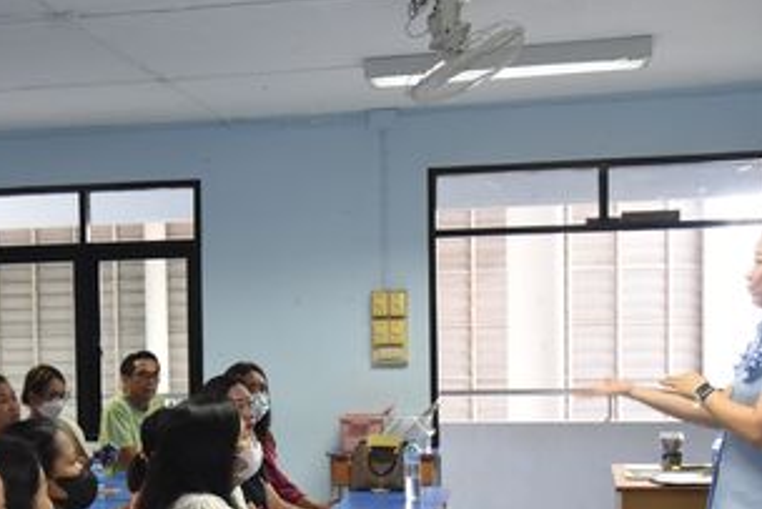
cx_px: 160
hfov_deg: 28.6
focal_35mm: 69
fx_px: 1461
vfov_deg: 19.6
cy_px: 371
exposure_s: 1/40
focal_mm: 35
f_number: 4
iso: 2200
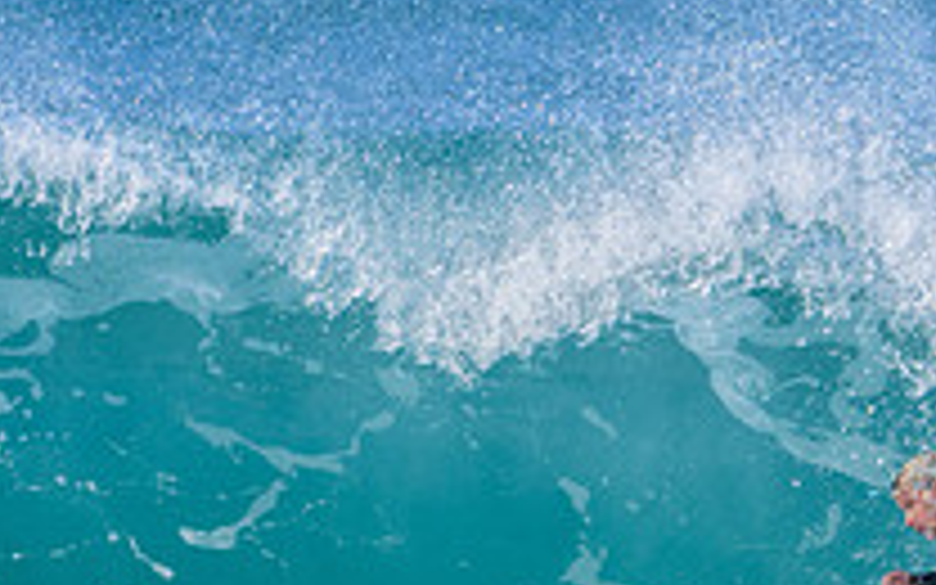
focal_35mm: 2128
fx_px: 54283
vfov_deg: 0.6
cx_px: 958
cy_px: 650
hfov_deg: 1.0
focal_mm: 500
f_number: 5.6
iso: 360
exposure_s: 1/2000
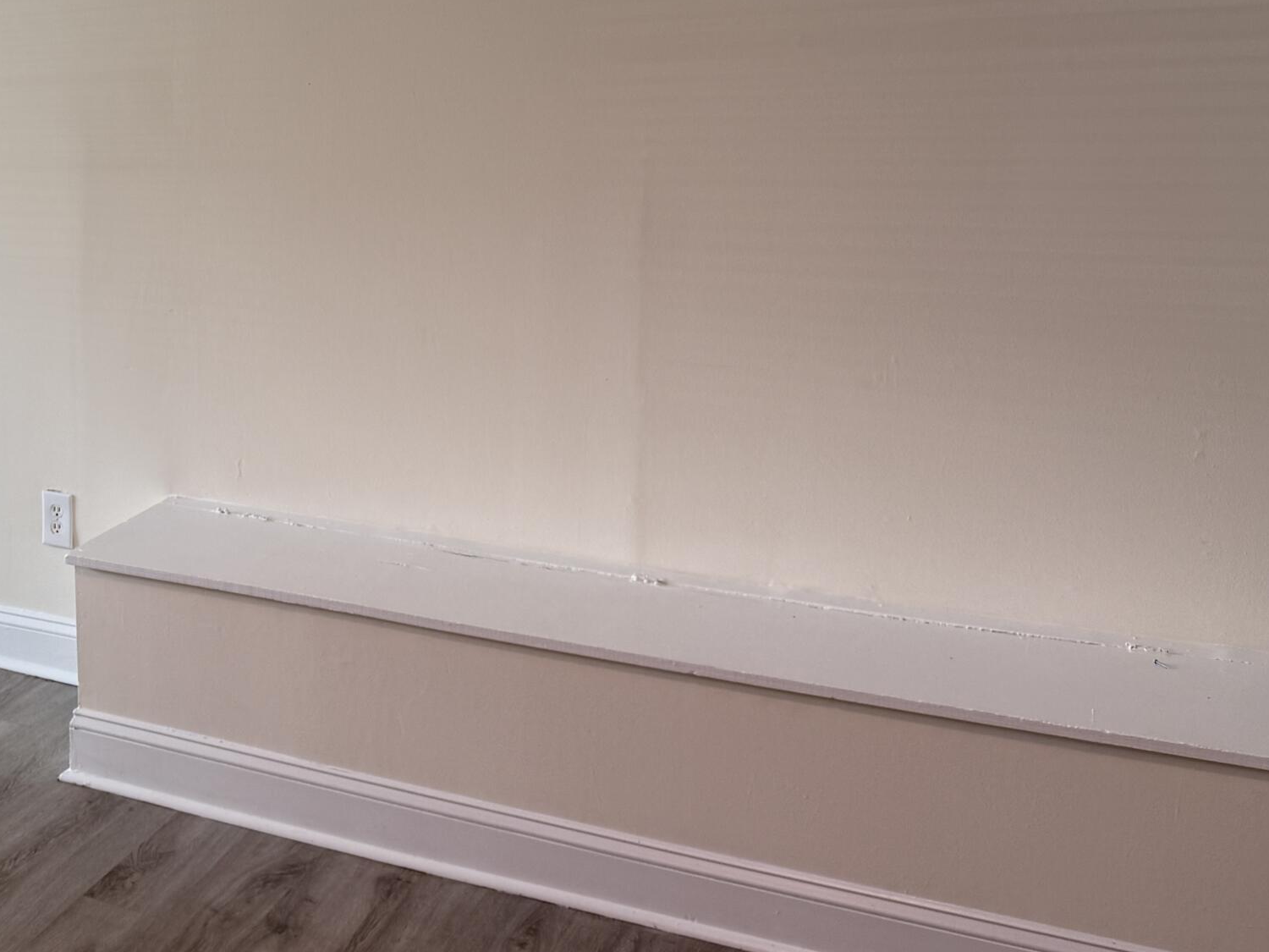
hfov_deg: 36.6
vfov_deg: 29.6
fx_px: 1760
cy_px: 198
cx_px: 73
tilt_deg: -6.5
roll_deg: +1.5
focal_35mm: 48
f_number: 1.78
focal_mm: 6.76
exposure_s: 1/120
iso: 64
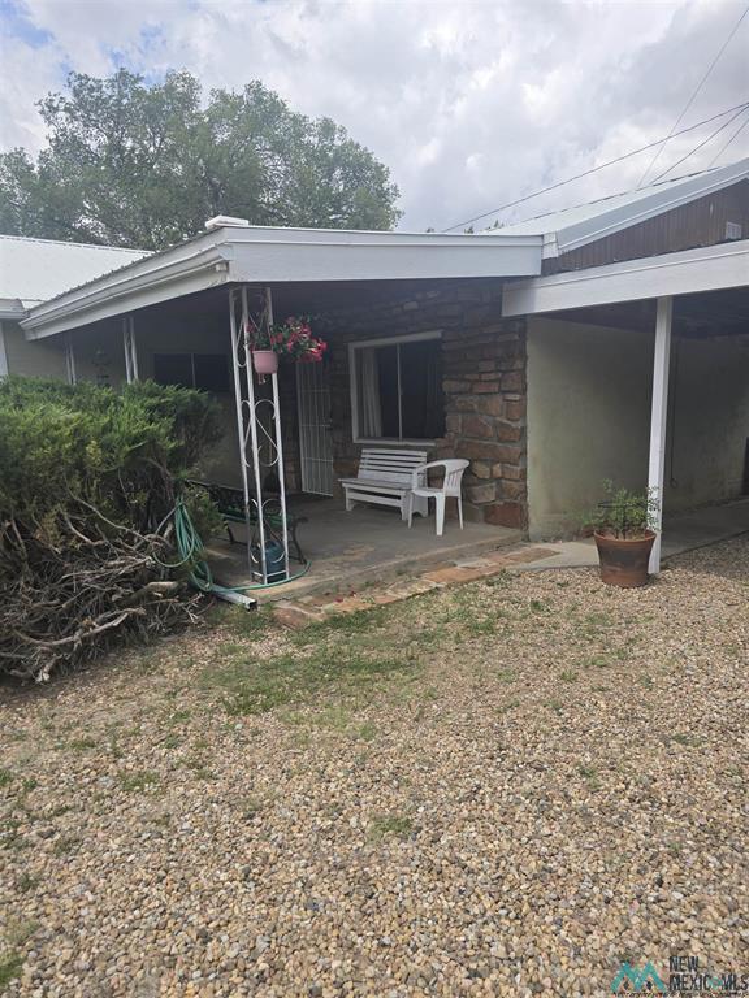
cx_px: 374
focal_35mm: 23
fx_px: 664
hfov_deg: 58.9
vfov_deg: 73.9
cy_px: 499
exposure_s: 1/699
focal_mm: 6.3
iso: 12
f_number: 1.7
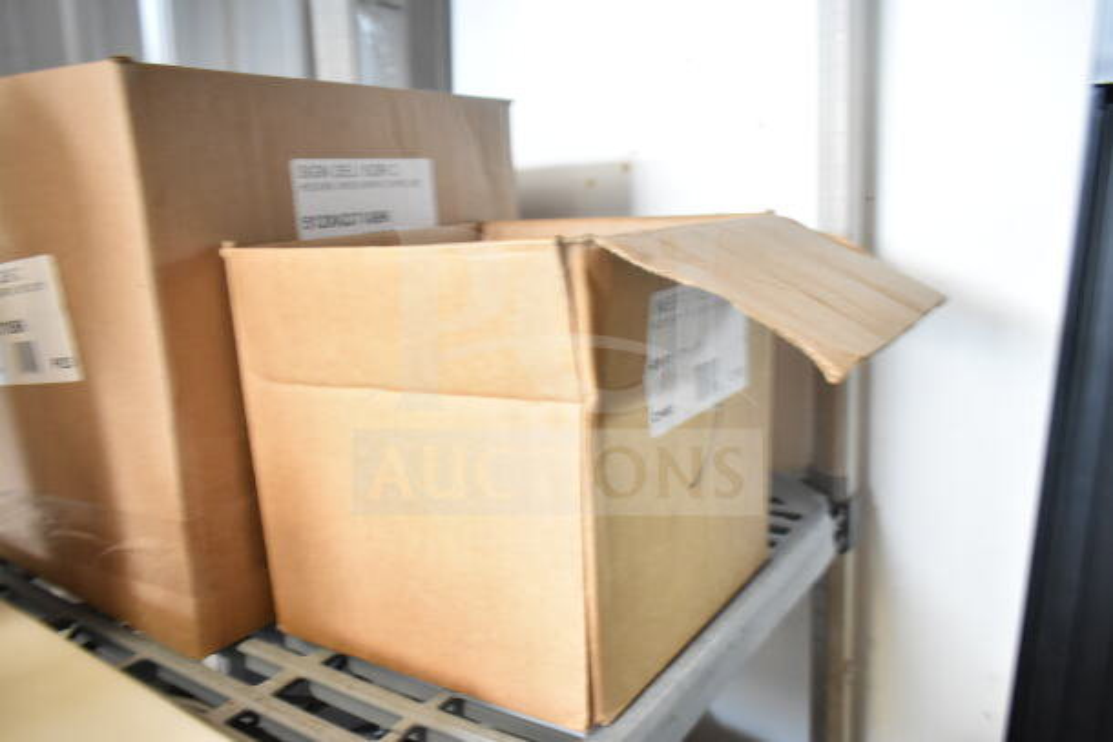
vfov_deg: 48.0
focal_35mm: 27
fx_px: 835
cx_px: 556
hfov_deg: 67.4
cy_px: 371
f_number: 3.5
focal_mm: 18
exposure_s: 1/50
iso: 1600
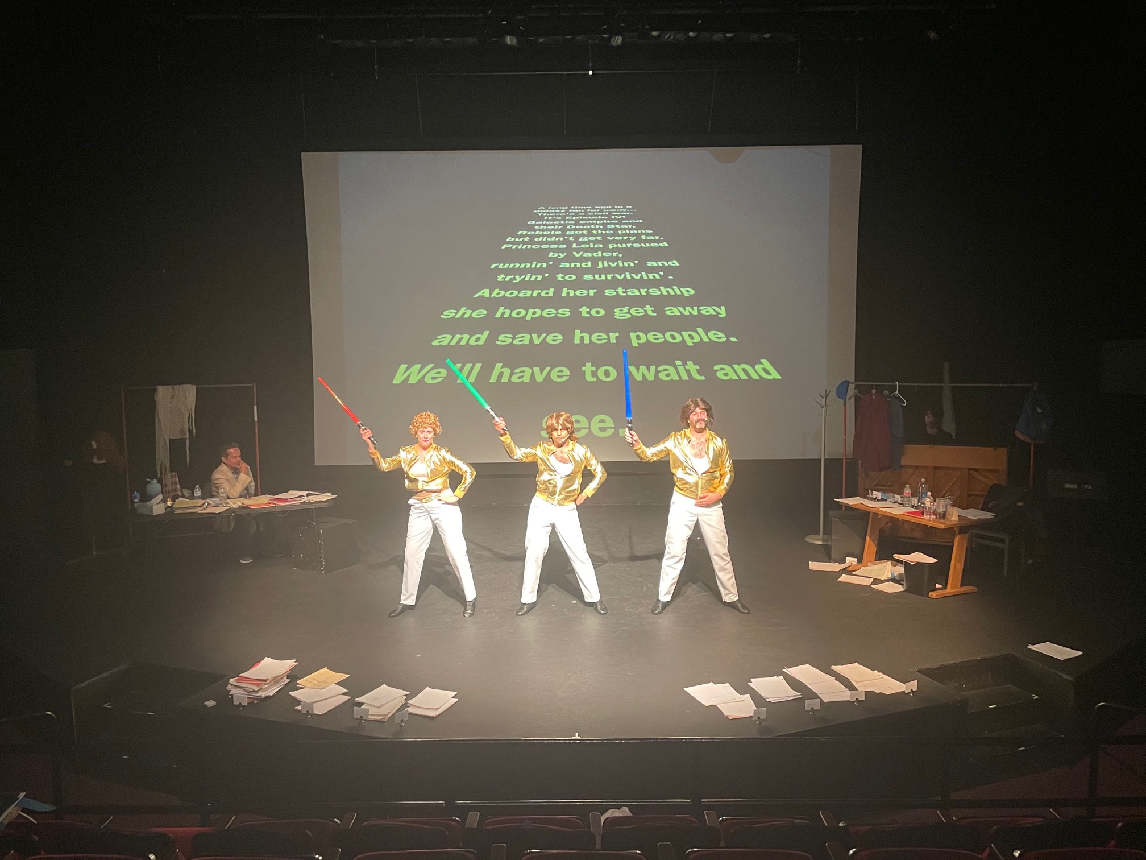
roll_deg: +1.1
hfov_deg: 67.3
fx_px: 861
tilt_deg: -5.2
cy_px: 430
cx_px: 573
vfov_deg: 53.1
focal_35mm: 26
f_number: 1.6
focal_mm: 4.2
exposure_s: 1/36
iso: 500
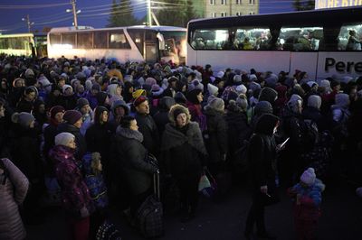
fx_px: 352
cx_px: 181
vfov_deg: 37.8
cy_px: 120
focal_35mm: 35
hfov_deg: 54.5
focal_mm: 35
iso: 6400
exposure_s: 1/10
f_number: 1.4
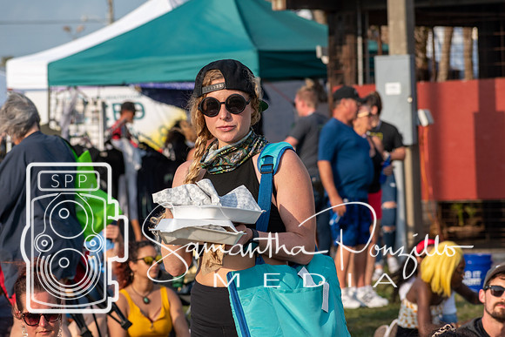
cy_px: 168
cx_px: 252
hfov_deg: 10.5
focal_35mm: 195
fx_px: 2736
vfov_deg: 7.0
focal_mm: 130
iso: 200
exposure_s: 1/800
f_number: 7.1
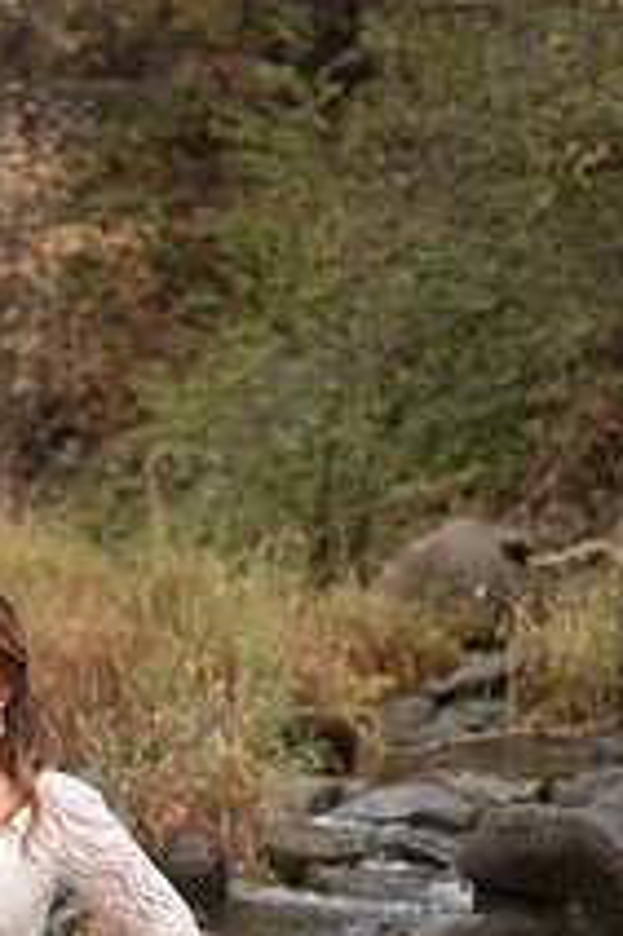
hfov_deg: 13.2
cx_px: -15
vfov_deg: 19.7
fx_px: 2652
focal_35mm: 102
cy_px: 812
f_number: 2.8
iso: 640
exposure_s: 1/320
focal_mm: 48
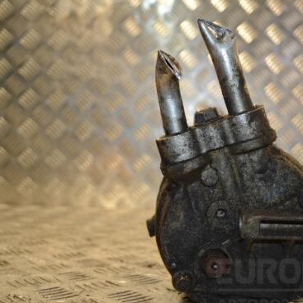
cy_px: 161
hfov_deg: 33.7
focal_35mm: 50
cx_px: 201
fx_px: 495
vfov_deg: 34.0
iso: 320
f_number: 4
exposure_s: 1/100
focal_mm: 24
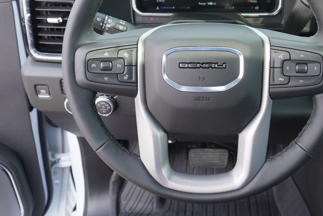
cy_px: 64
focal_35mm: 37
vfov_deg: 35.5
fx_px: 332
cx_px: 199
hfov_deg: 51.4
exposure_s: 1/60
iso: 100
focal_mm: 16
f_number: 4
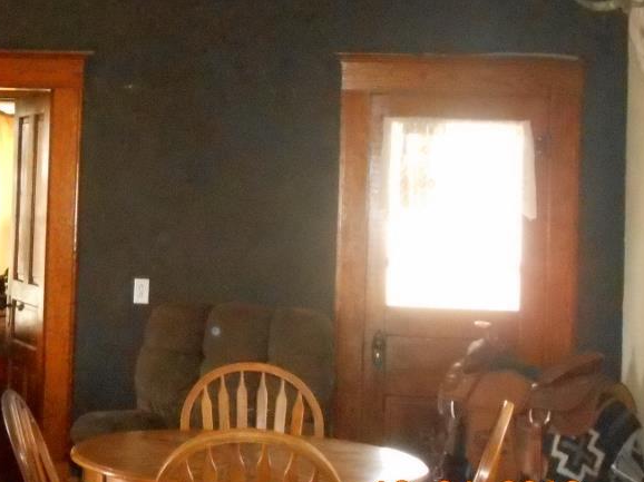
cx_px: 79
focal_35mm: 78
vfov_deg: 18.8
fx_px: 1451
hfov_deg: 24.4
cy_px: 159
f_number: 4.5
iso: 1600
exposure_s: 1/30
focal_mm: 7.8
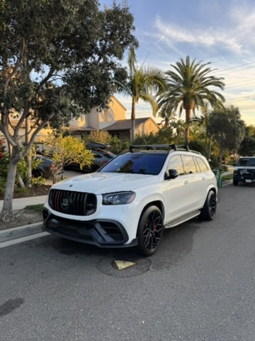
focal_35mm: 24
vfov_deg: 71.6
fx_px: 236
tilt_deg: -7.5
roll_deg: +1.7
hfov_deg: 56.8
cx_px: 128
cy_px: 170
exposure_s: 1/343
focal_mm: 6.76
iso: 80
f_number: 1.78
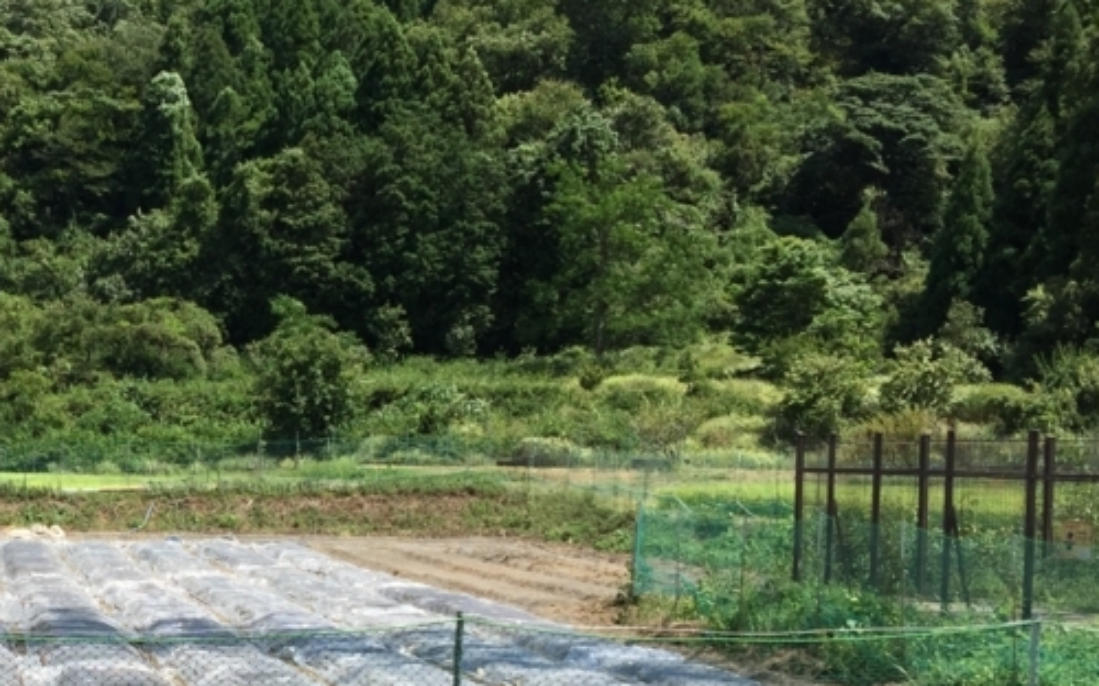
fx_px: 1886
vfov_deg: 20.4
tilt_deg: -3.1
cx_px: 116
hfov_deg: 31.1
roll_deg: -2.0
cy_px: 550
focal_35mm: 63
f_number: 2.2
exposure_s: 1/1163
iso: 32
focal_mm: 4.15
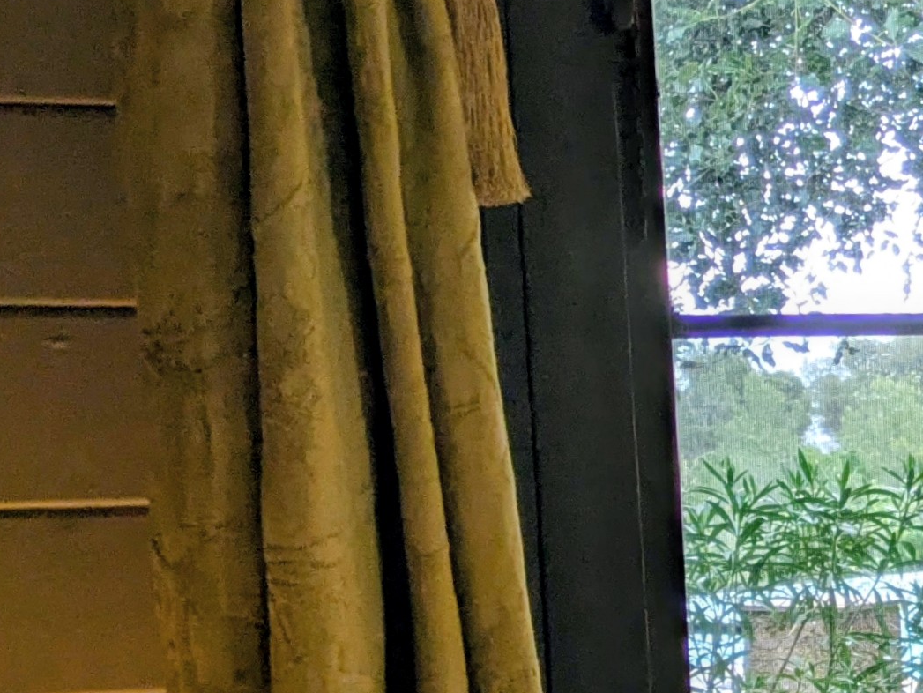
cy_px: 638
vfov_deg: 14.1
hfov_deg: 15.3
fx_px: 2774
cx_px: 1827
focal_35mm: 104
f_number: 1.89
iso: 46
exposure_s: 1/50
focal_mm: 5.43
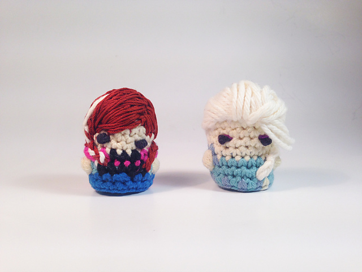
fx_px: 345
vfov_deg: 42.9
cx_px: 181
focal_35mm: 33
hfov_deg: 55.4
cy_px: 136
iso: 50
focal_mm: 4.12
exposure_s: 1/154
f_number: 2.4
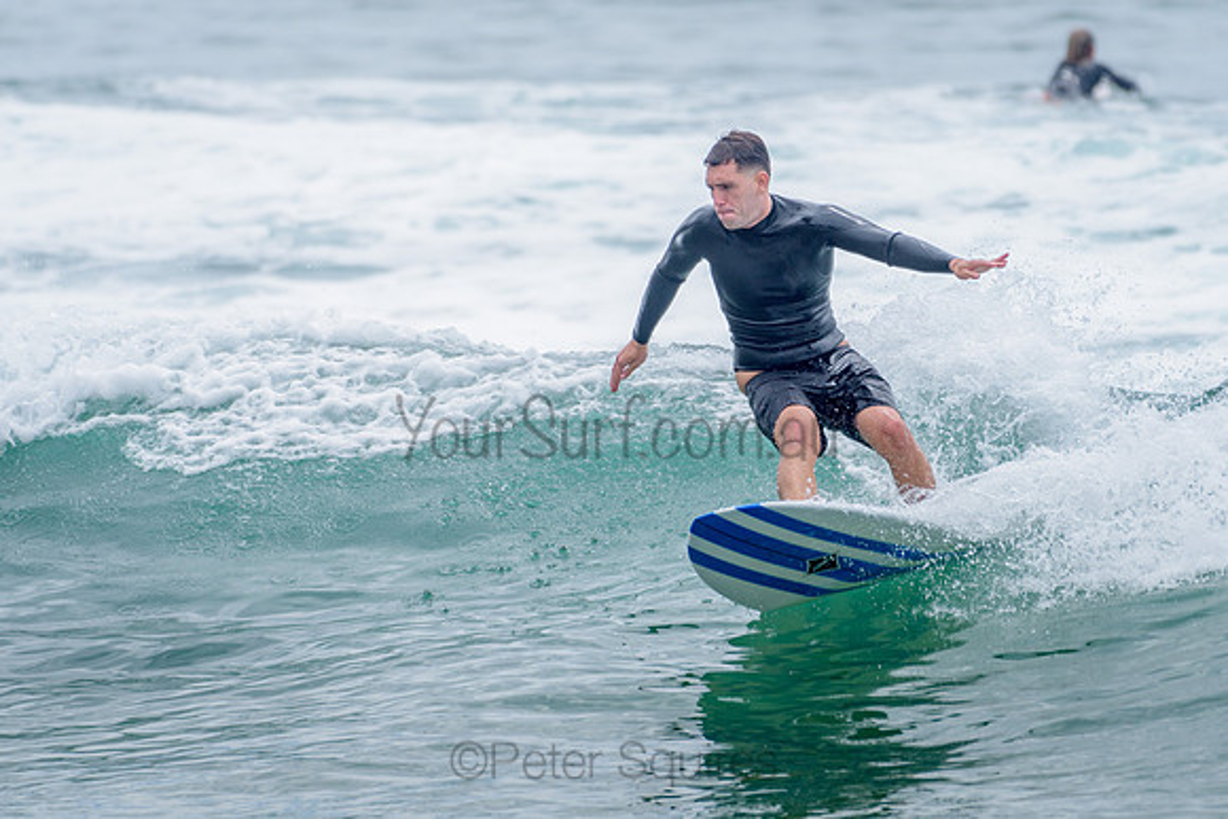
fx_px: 20918
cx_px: 682
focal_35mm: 613
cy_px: 431
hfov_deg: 3.4
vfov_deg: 2.2
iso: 220
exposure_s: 1/2000
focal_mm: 500
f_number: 5.6
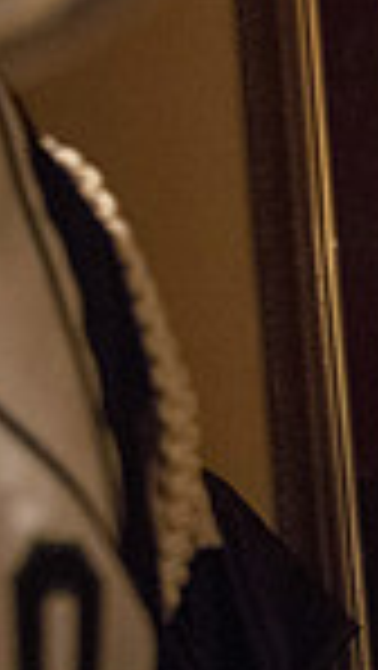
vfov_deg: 21.3
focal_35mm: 98
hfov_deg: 10.8
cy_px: 596
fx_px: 1743
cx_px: 850
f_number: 2.8
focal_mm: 24
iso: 4000
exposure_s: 1/160
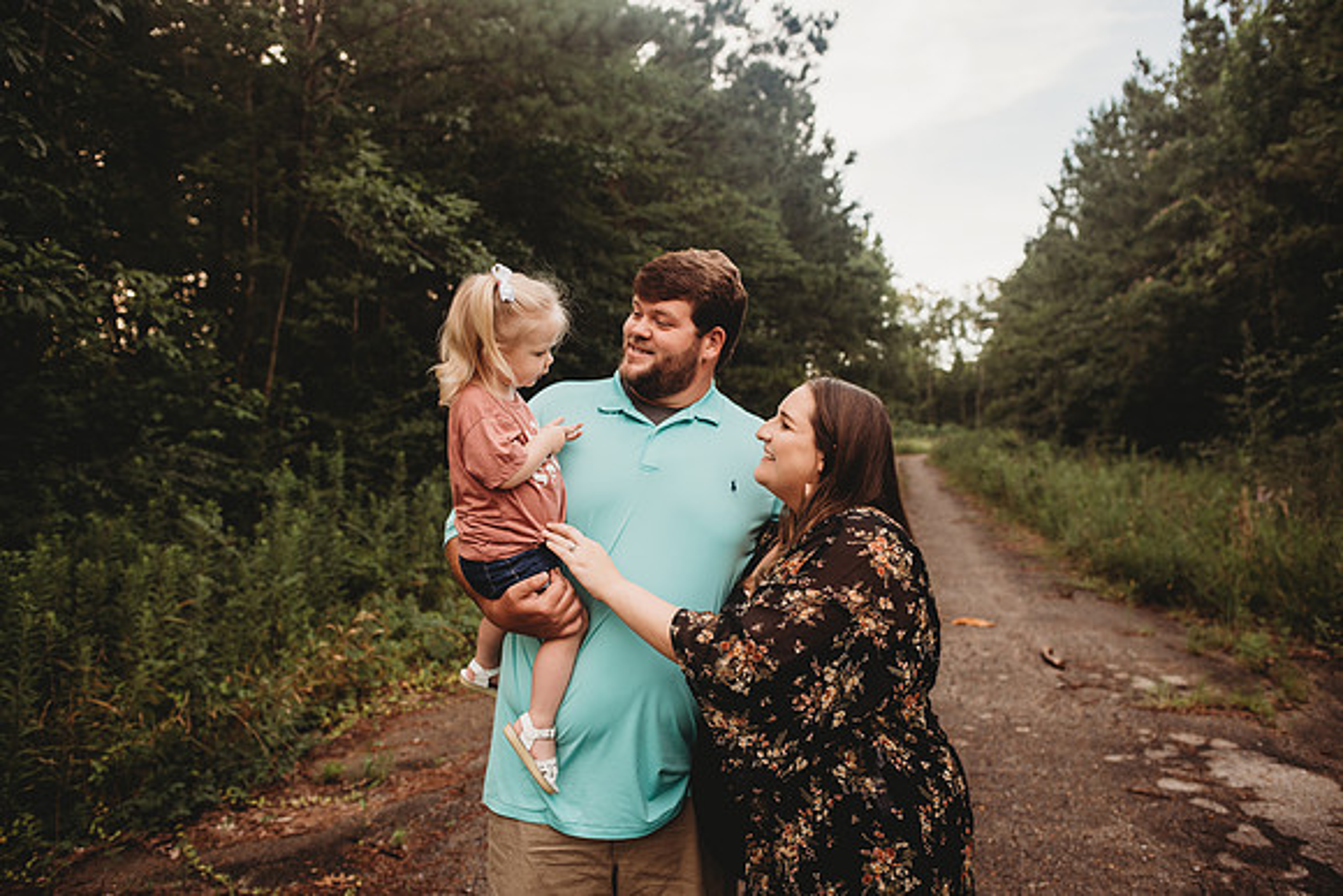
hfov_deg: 73.7
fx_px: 896
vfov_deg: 53.2
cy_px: 448
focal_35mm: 24
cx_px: 672
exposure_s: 1/500
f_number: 2.8
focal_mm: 24
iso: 160
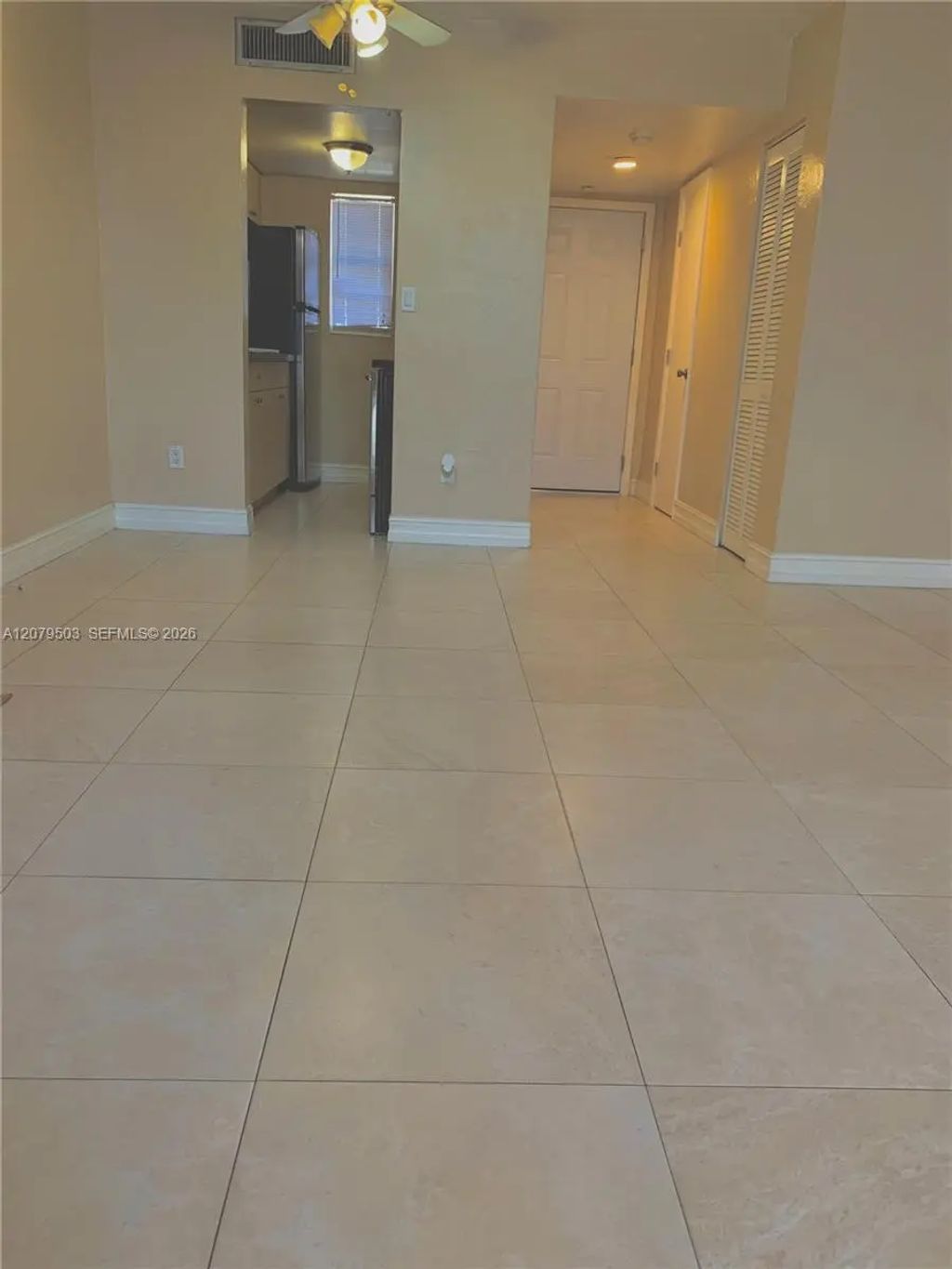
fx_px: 953
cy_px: 634
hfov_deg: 53.1
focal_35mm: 26
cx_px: 476
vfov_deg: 67.3
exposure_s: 1/60
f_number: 1.8
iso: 100
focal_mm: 4.25
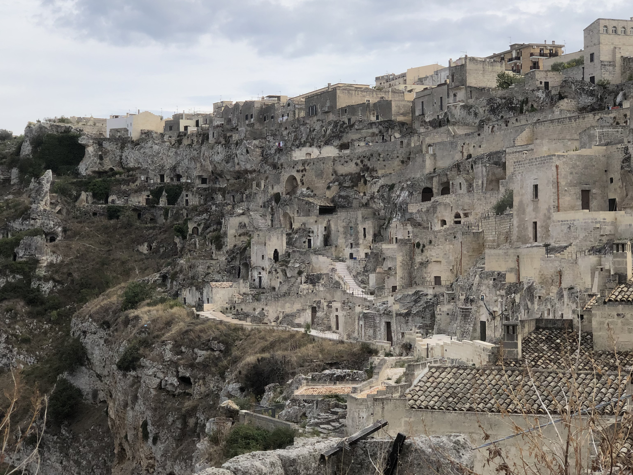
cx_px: 325
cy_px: 218
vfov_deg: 21.6
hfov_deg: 28.6
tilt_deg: +2.3
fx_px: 1243
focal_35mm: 68
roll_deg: +1.5
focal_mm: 6
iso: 16
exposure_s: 1/552
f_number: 2.4
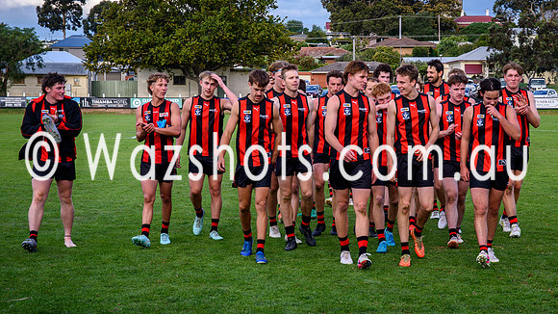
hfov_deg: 22.2
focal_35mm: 96
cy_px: 158
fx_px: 1419
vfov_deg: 12.6
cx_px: 351
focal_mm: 48
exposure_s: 1/160
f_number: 4.5
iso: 100
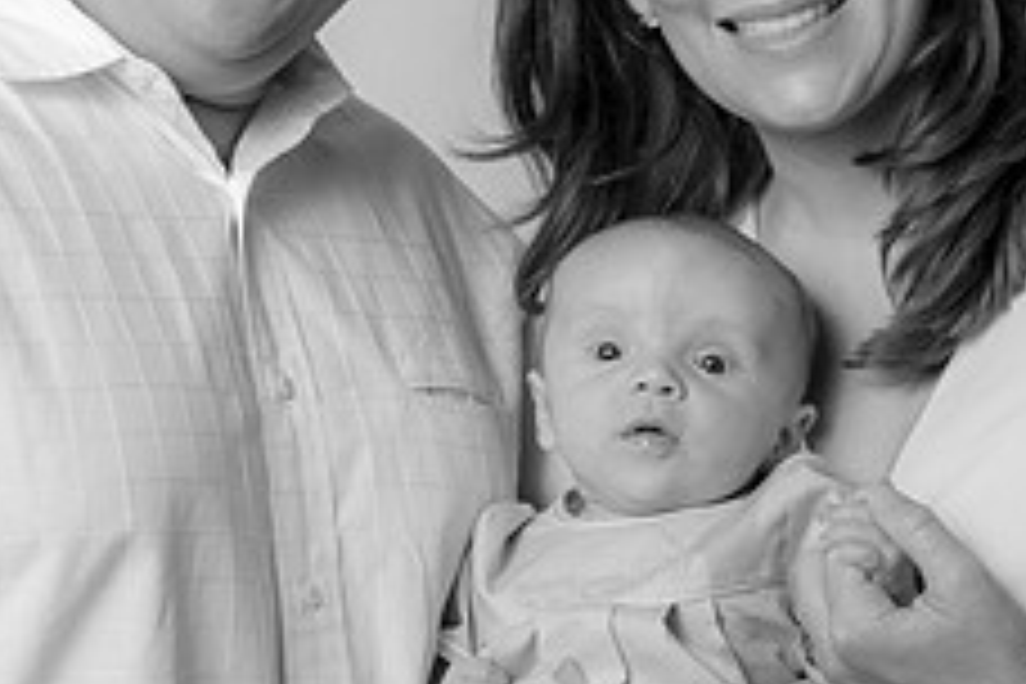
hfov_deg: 10.8
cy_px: 243
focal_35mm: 191
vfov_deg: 7.2
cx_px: 698
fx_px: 5443
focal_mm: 75
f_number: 5.6
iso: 250
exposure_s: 1/200
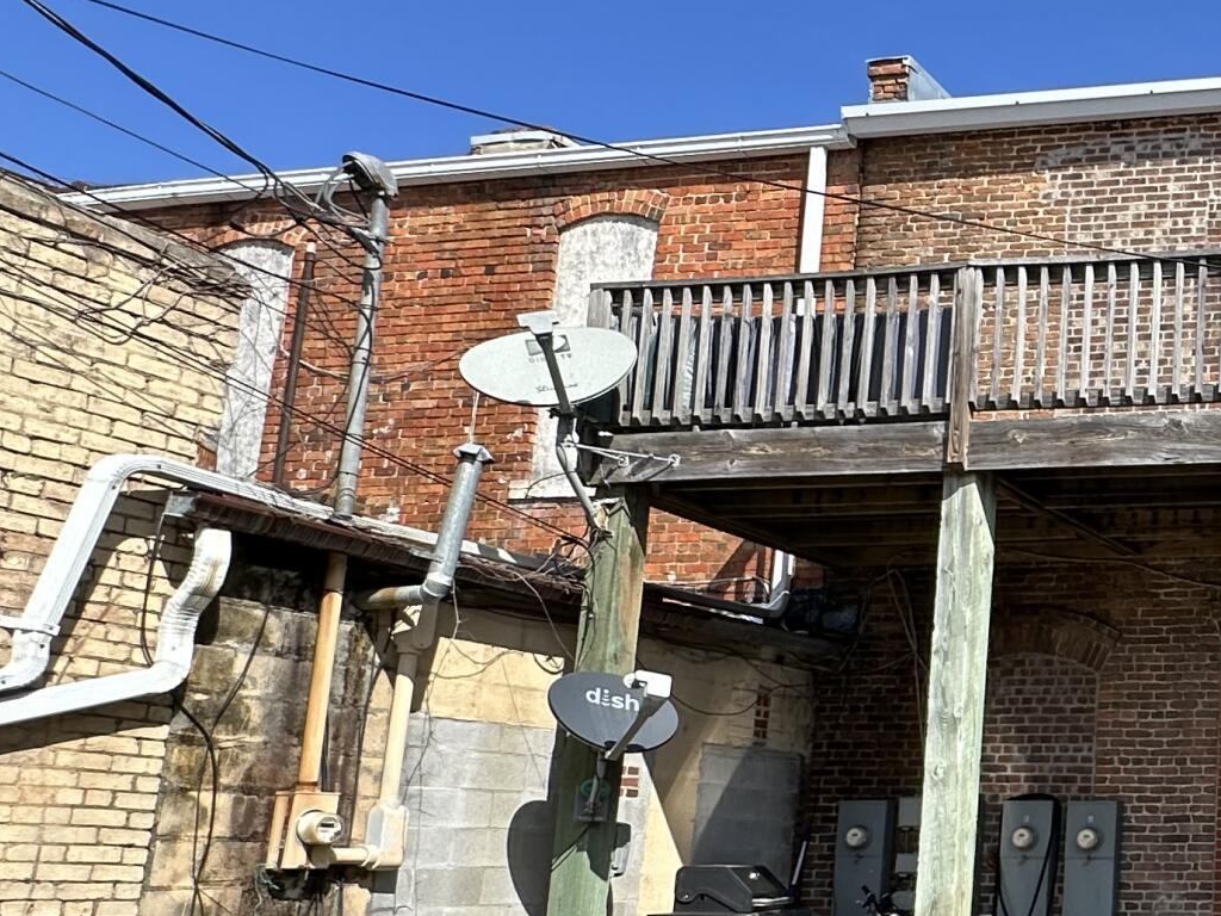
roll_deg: -1.3
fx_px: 1446
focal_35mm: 41
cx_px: 1492
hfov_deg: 35.3
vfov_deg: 34.8
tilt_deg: +11.8
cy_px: 609
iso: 40
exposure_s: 1/963
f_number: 2.2
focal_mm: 2.22
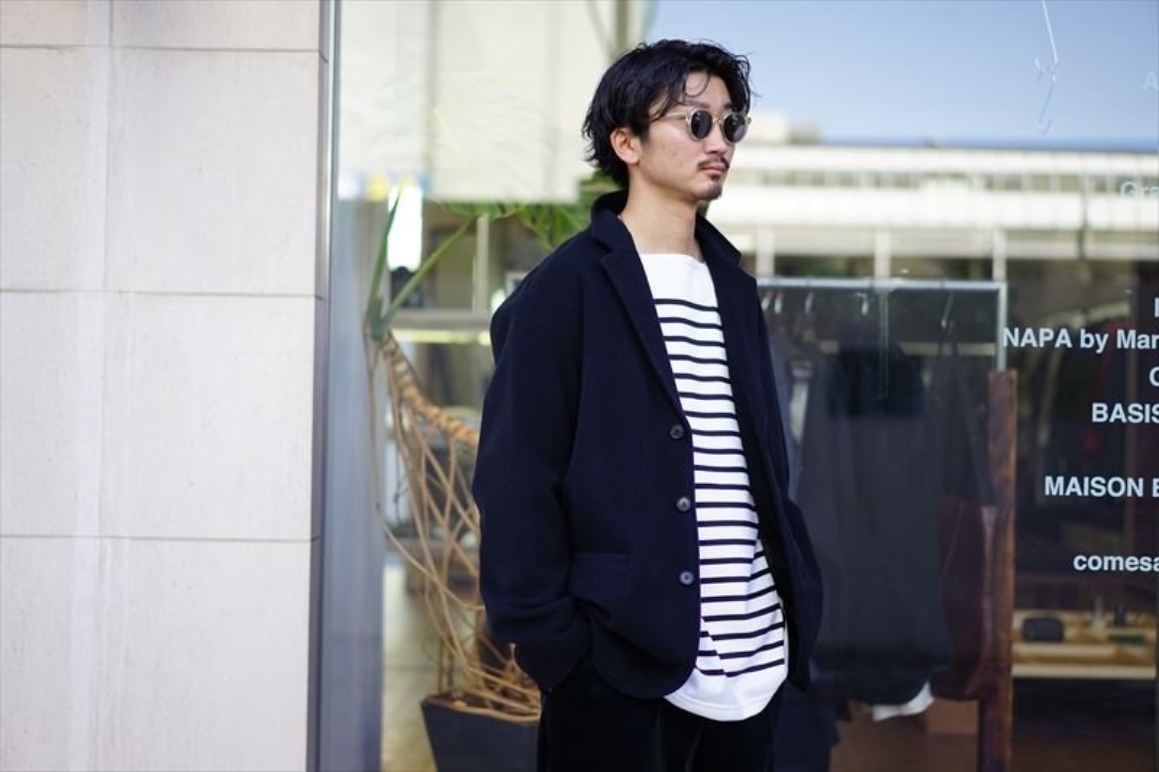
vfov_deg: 24.6
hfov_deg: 36.3
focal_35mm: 55
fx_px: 1770
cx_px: 580
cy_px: 386
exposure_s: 1/320
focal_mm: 55
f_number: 1.8
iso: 100
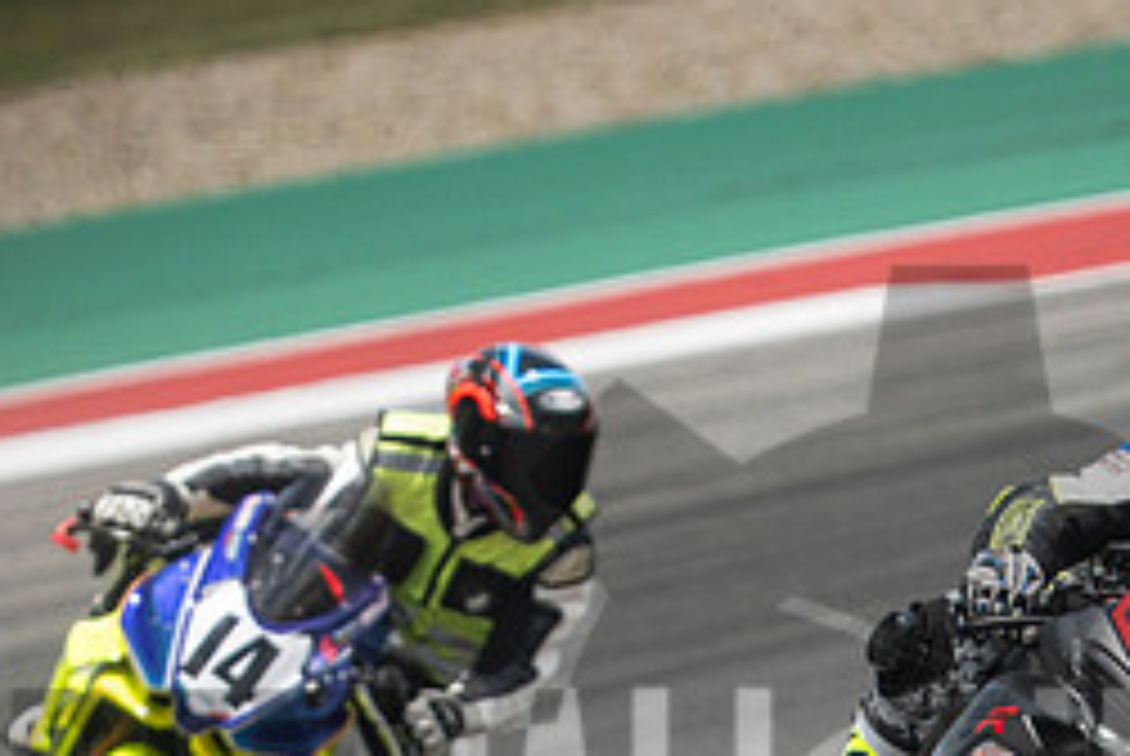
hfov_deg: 2.1
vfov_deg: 1.4
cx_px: 959
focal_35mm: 970
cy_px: 817
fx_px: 30482
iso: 500
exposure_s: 1/4000
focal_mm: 280
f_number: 2.8
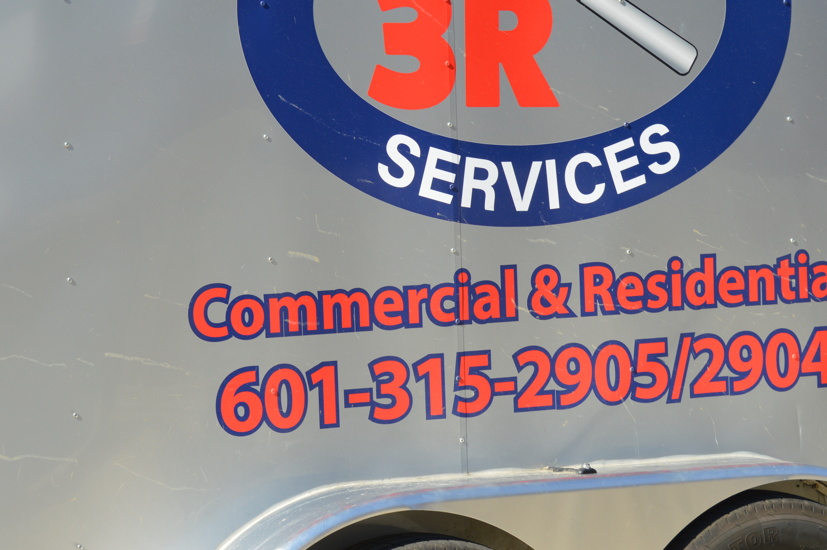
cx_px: 383
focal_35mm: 117
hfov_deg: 17.5
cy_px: 168
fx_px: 2679
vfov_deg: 11.7
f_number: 7.1
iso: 100
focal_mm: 55
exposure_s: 1/200
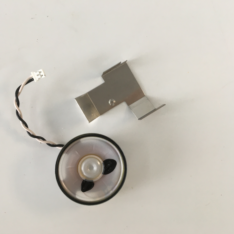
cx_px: 98
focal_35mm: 35
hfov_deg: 47.0
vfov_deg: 47.2
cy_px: 118
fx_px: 268
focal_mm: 4.15
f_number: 2.2
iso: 32
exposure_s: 1/33
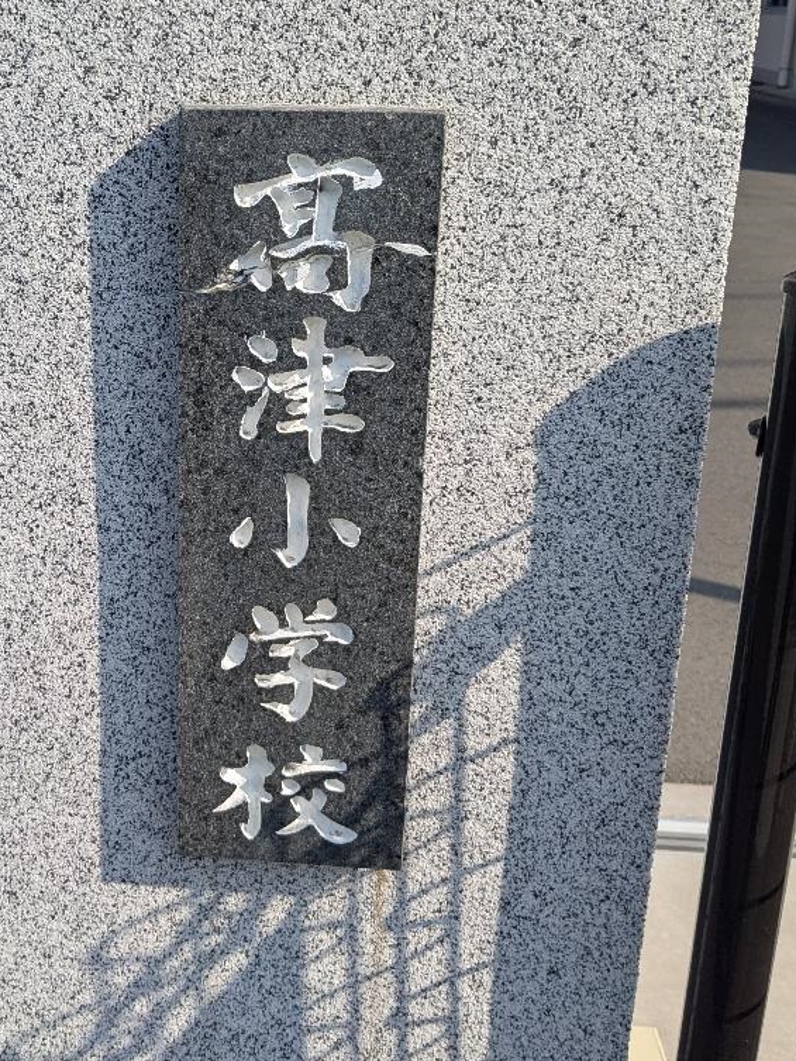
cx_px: 199
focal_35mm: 43
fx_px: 1318
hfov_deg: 33.0
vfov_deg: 43.4
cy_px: 385
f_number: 1.73
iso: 51
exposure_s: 1/2924
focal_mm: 4.38
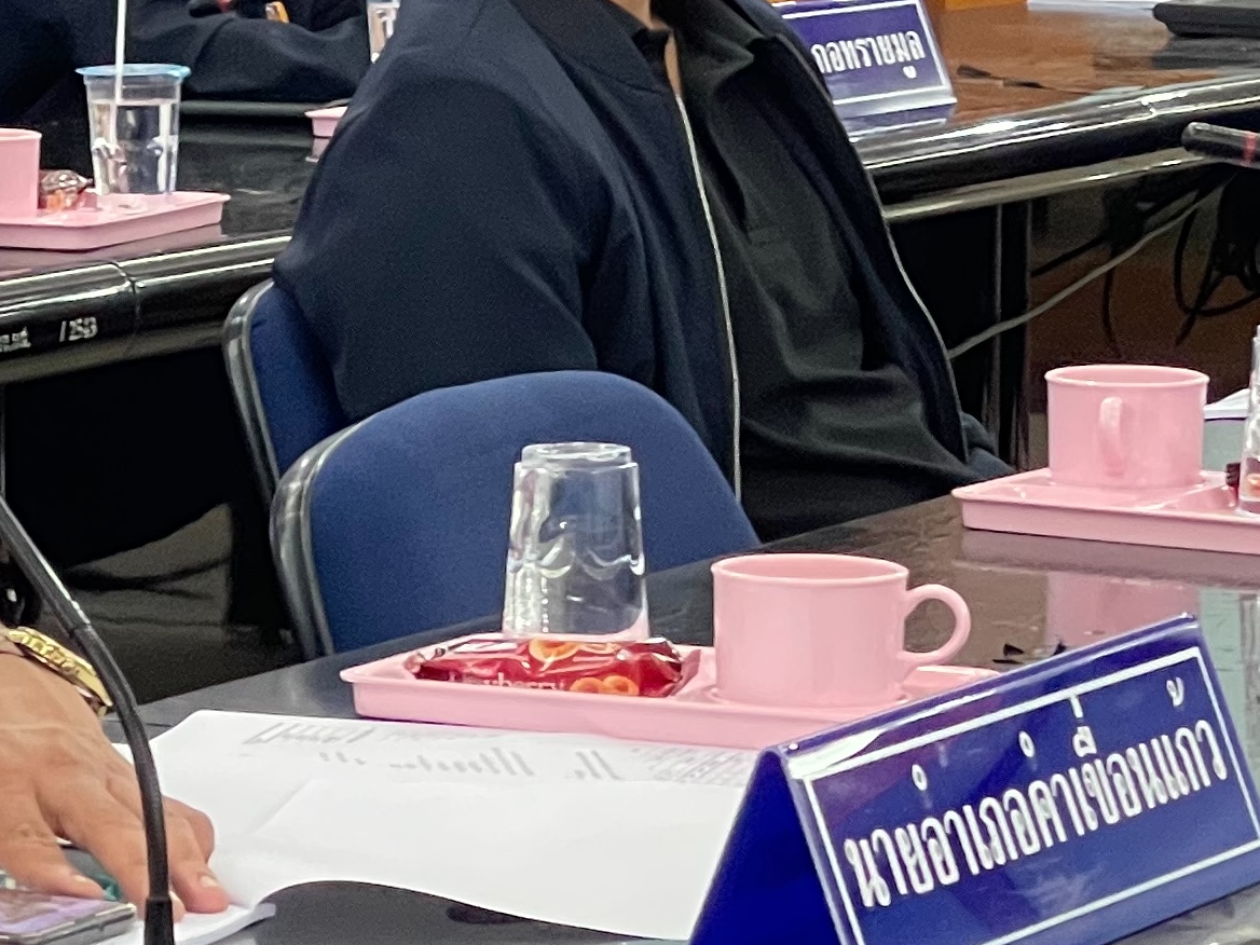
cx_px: 714
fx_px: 8044
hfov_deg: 9.0
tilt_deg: -3.5
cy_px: -37
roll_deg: -0.6
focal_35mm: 221
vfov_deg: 6.7
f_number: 2.2
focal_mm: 7.5
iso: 320
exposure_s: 1/50
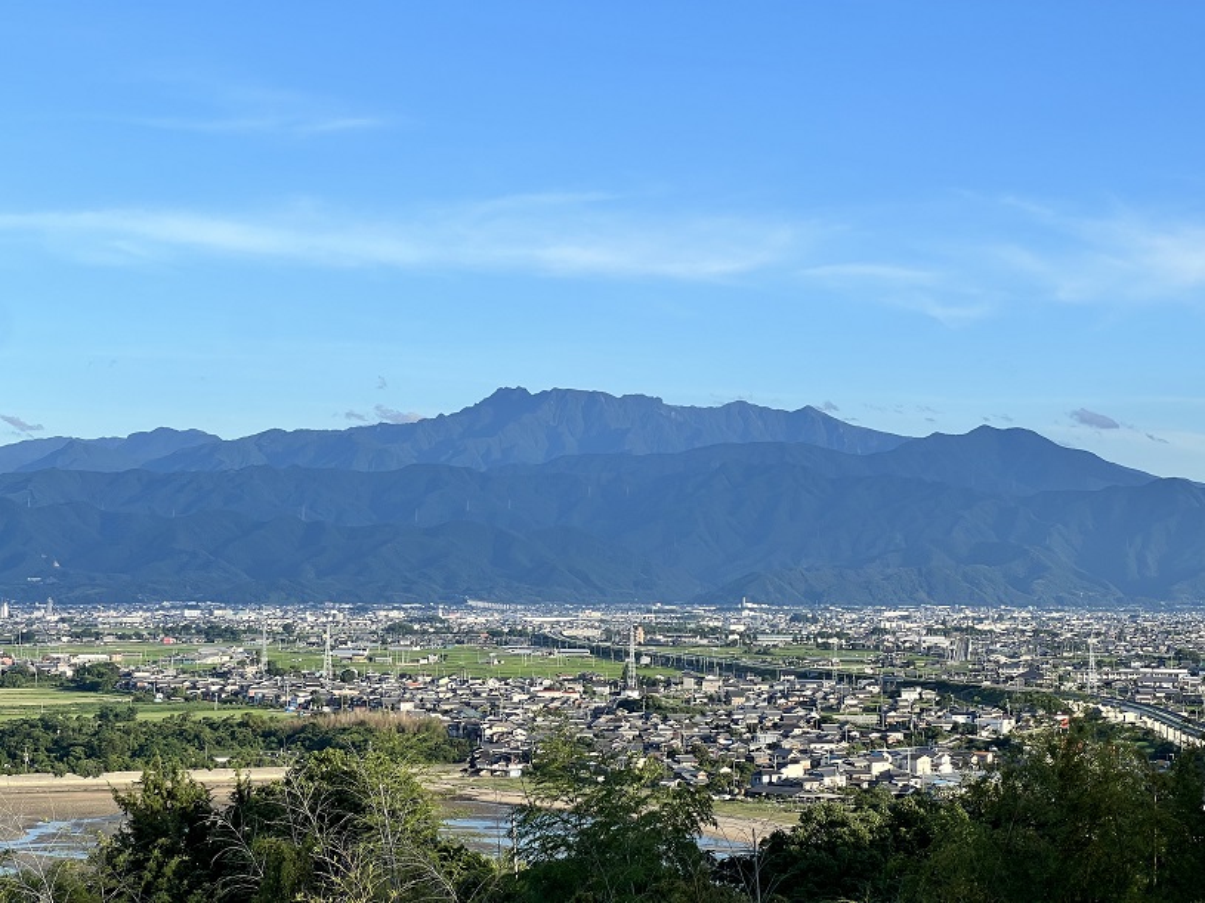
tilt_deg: +2.5
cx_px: 602
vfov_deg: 19.1
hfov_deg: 25.3
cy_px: 452
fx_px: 2680
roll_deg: -0.9
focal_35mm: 77
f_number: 2.8
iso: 32
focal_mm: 9
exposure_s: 1/399
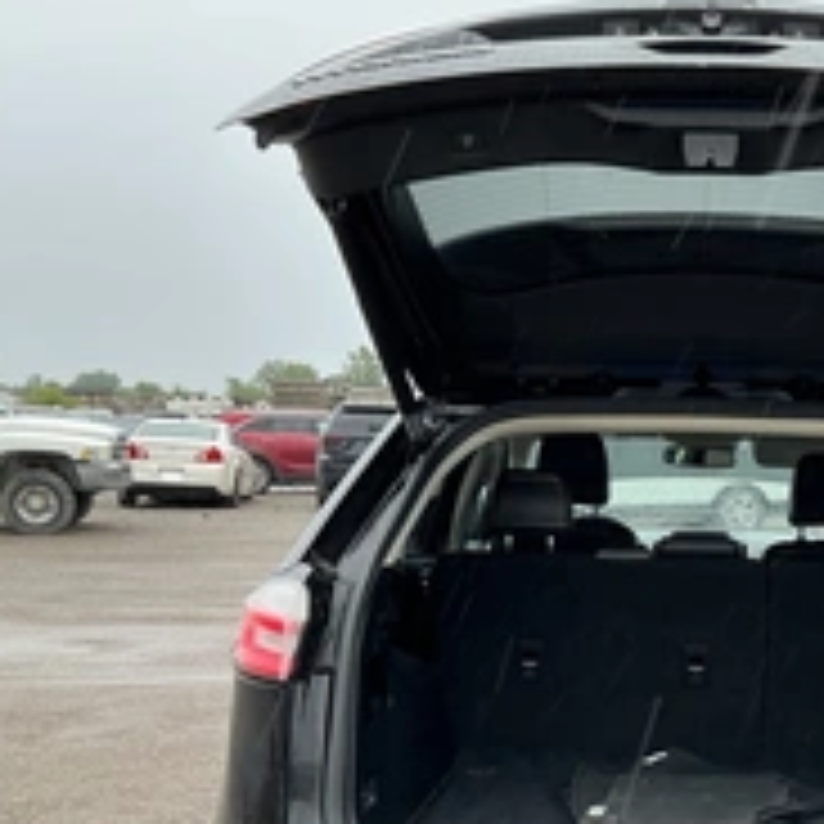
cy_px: 594
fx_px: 1454
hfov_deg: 30.6
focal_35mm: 54
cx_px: 693
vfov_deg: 31.2
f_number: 1.8
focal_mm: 3
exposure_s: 1/122
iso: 16
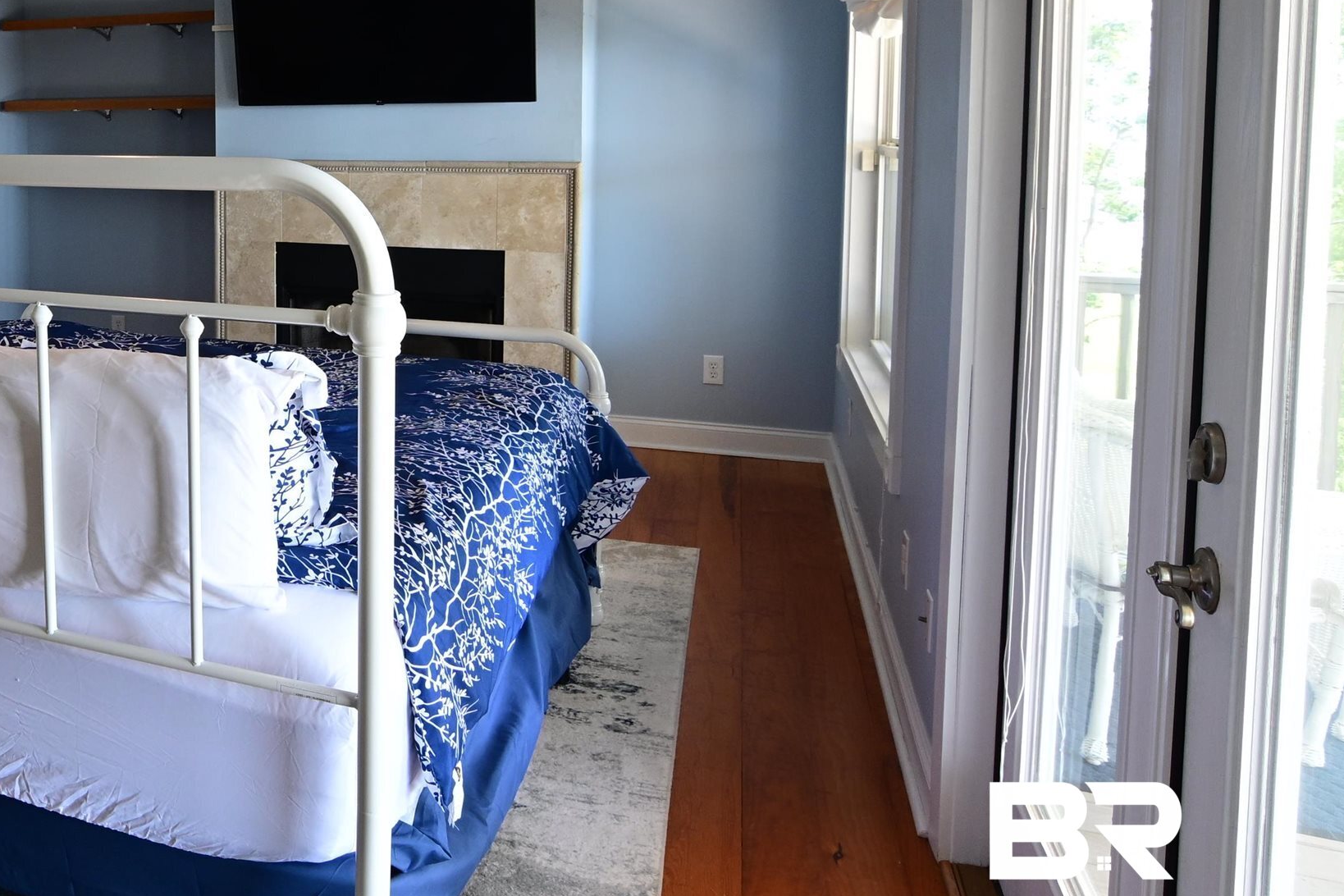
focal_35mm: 30
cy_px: 216
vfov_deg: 42.2
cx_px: 139
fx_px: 1120
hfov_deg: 54.2
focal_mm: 11
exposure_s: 1/30
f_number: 8
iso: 500
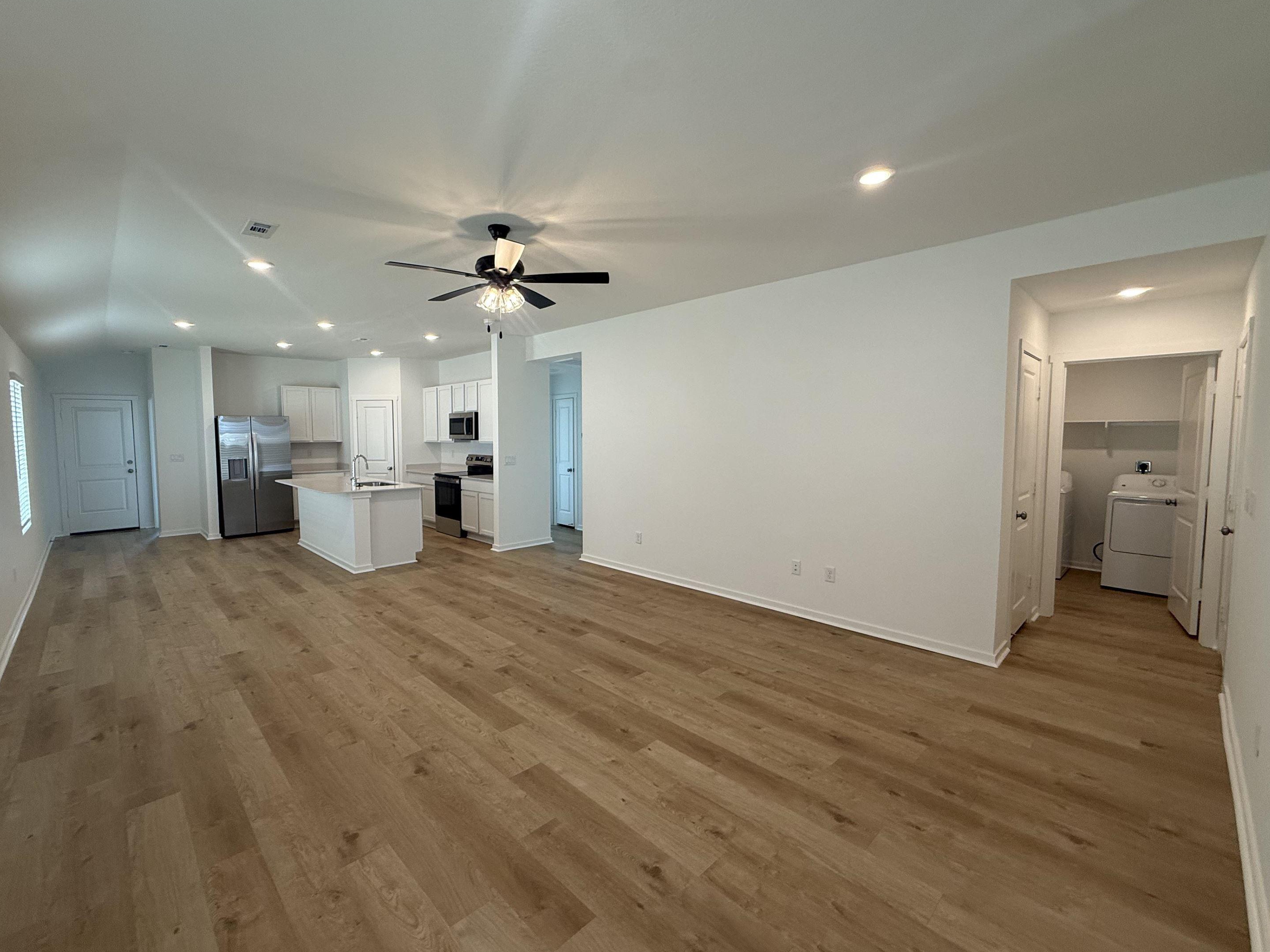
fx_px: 550
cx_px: 594
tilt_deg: -3.3
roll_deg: +0.7
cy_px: 469
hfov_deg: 98.0
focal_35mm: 15
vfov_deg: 81.7
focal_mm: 2.22
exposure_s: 1/120
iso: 125
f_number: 2.2
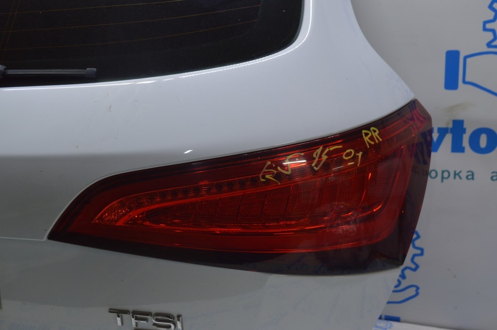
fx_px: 497
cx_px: 248
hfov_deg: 53.2
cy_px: 165
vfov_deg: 36.8
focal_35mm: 36
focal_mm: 24
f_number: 5.6
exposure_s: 1/30
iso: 400
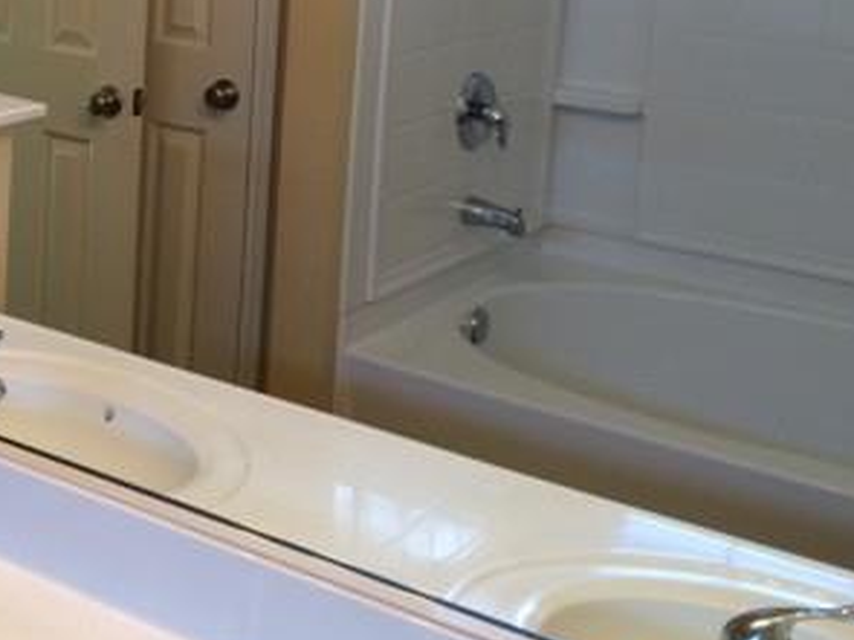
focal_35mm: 63
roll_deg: -2.5
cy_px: 23
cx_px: 32
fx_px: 1554
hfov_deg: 29.1
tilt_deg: -9.3
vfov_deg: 22.5
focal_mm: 4.15
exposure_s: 1/40
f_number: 2.2
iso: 40
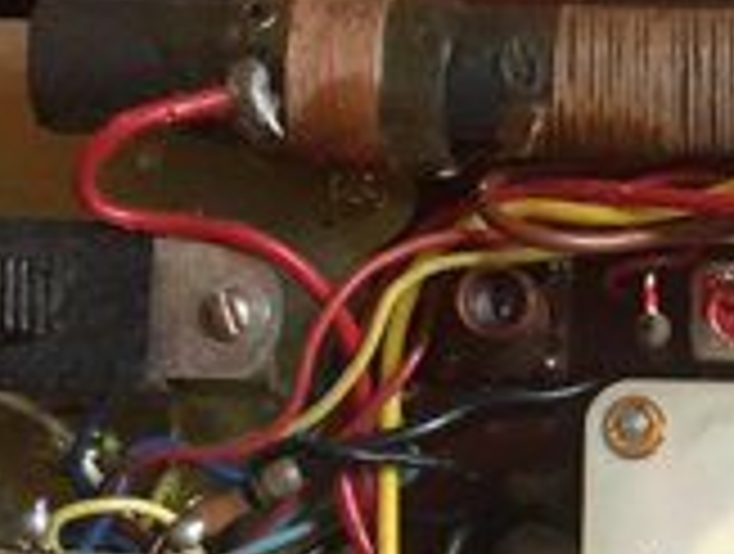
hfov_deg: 13.4
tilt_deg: -89.2
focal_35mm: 142
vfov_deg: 10.4
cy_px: 522
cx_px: 959
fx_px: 3018
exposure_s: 1/33
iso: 200
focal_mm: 4.15
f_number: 2.2
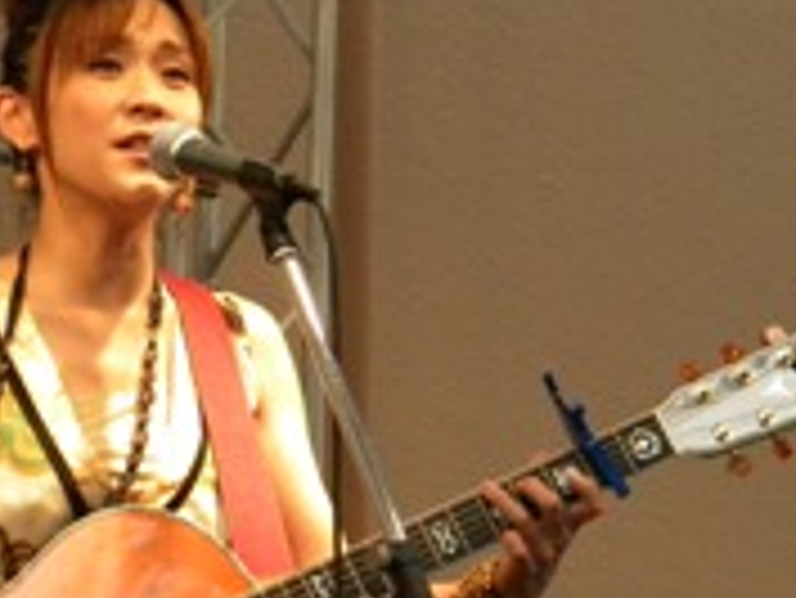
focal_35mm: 229
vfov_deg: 6.5
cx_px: 70
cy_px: 497
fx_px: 5269
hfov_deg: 8.6
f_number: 4.7
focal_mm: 19
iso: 400
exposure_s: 1/420
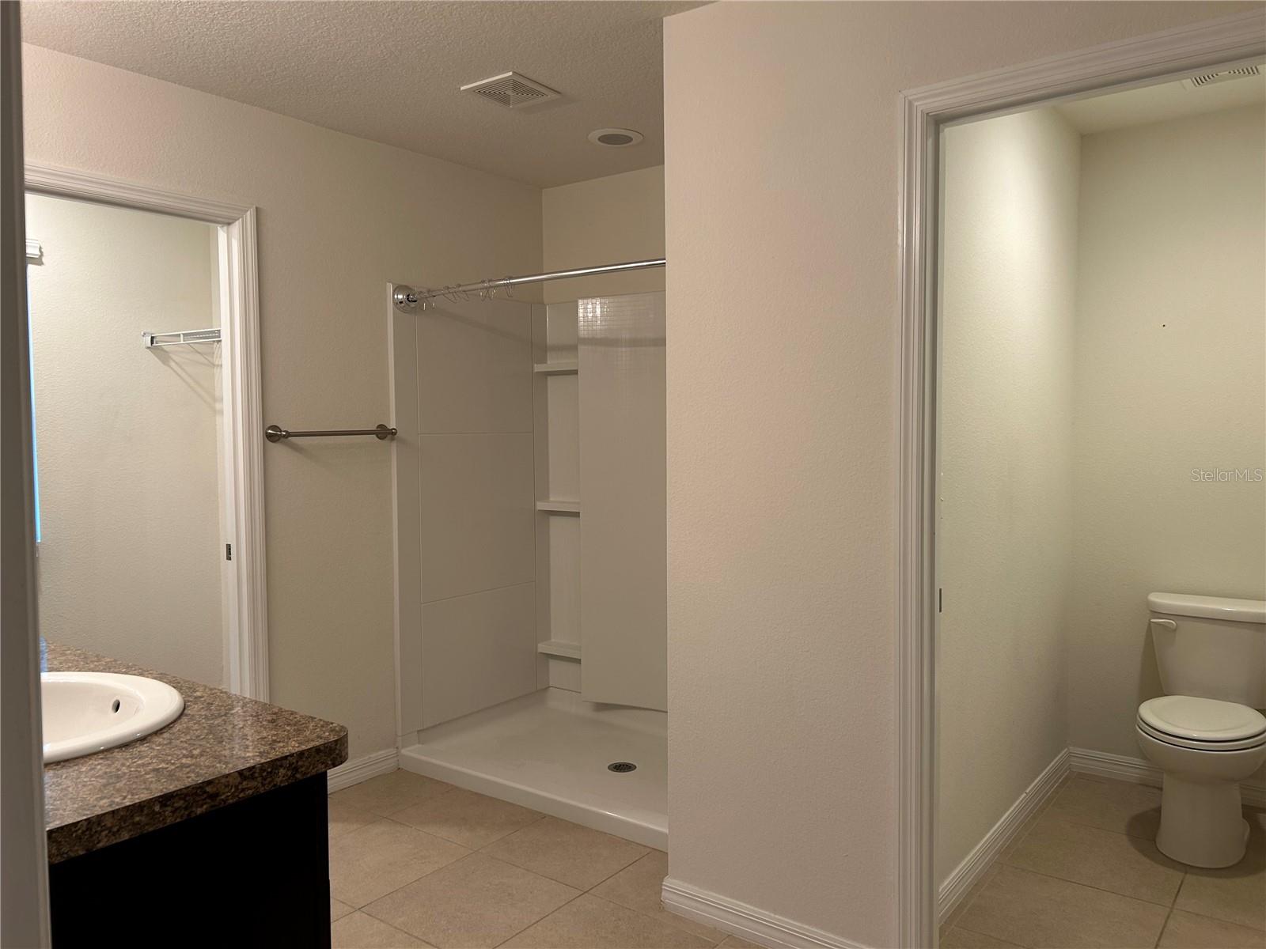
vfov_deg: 53.1
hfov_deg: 67.3
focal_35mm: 26
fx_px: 951
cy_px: 474
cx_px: 633
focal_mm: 5.7
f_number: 1.5
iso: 80
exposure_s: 1/60
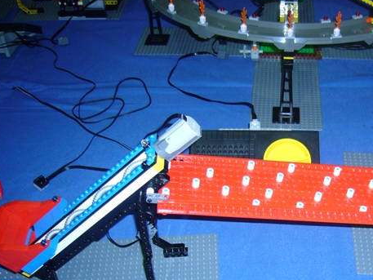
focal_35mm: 49
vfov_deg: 29.5
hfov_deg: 38.5
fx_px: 528
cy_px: 190
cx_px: 249
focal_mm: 5.8
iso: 100
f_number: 2.8
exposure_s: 1/30
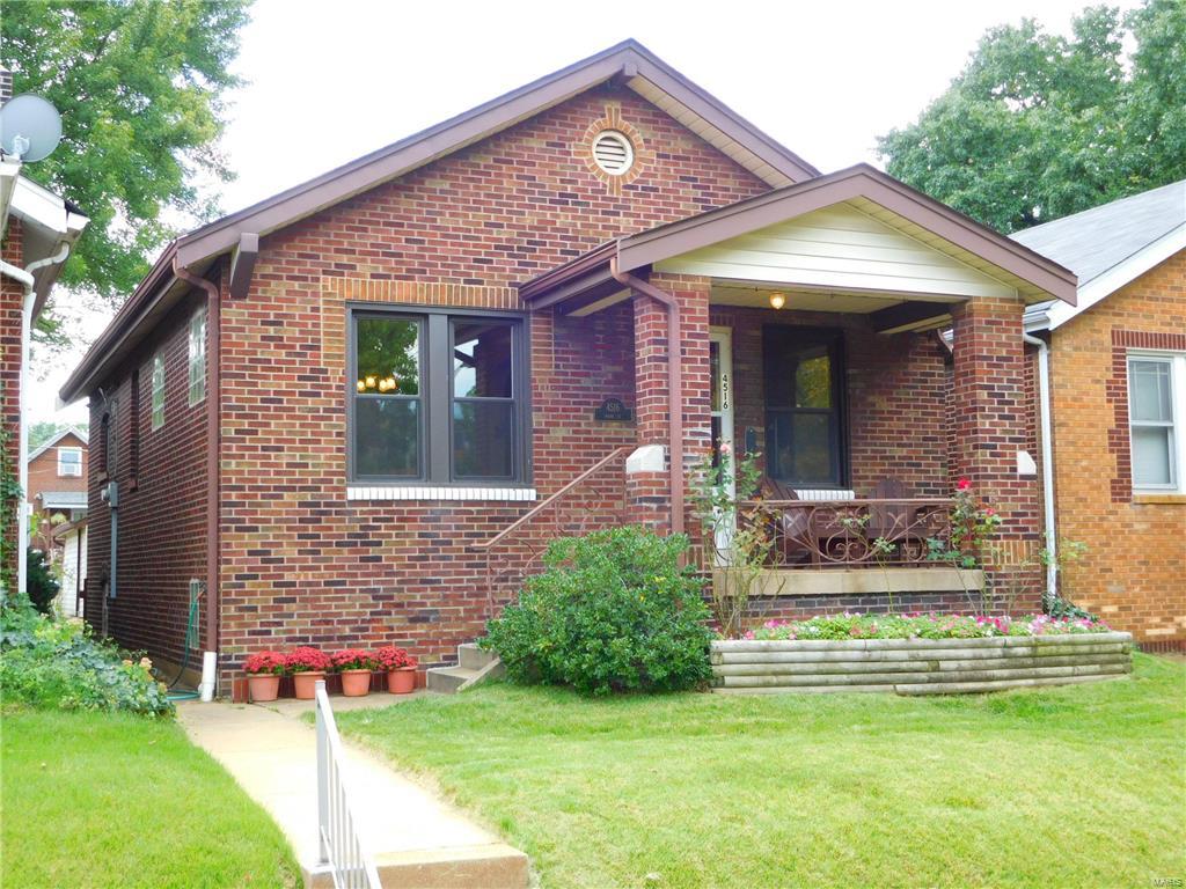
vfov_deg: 32.2
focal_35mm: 45
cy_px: 444
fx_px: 1542
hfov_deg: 42.1
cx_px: 593
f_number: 4
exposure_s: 1/160
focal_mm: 8
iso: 125
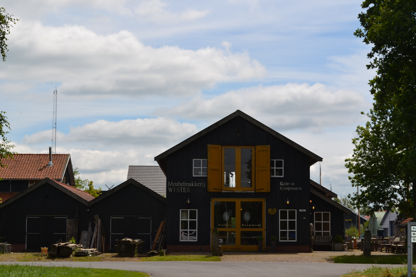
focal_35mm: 82
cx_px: 208
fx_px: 953
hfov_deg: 24.6
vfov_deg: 16.6
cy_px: 138
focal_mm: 55
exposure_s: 1/200
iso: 100
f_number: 10
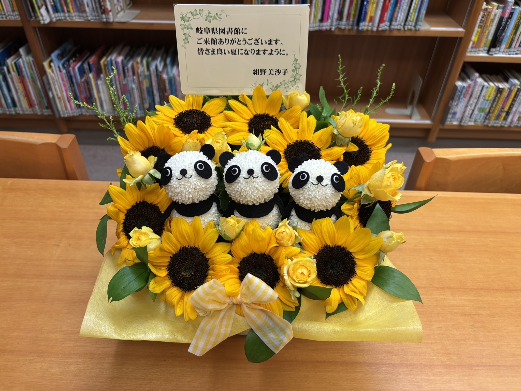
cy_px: 196
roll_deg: -1.8
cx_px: 260
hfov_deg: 67.3
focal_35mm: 26
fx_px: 391
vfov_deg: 53.1
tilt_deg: -39.9
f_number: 1.6
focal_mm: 5.96
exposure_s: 1/60
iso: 64
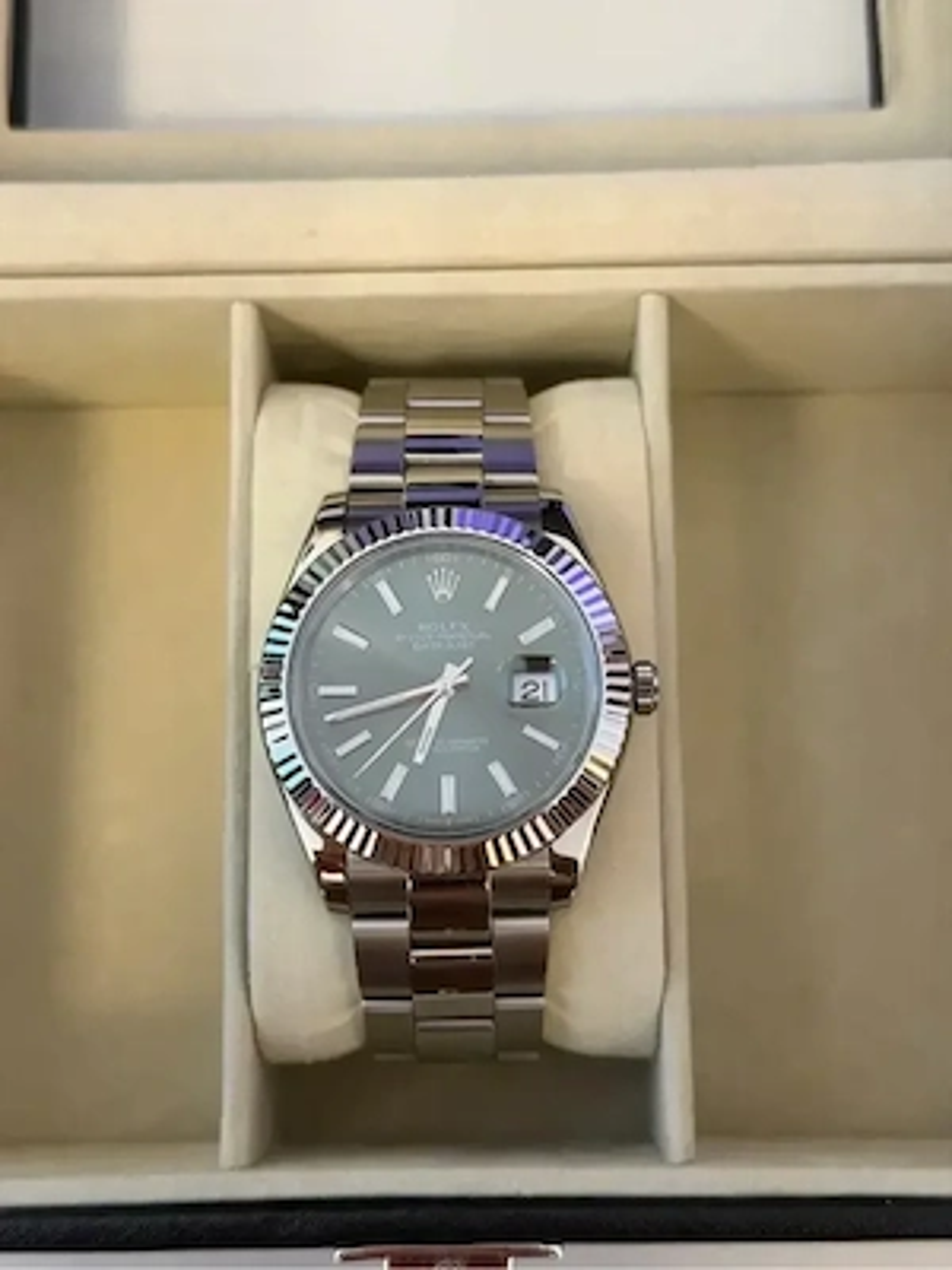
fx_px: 1760
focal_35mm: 48
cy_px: 635
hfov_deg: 30.3
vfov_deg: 39.7
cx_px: 476
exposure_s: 1/51
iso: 250
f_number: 1.78
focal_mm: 6.76
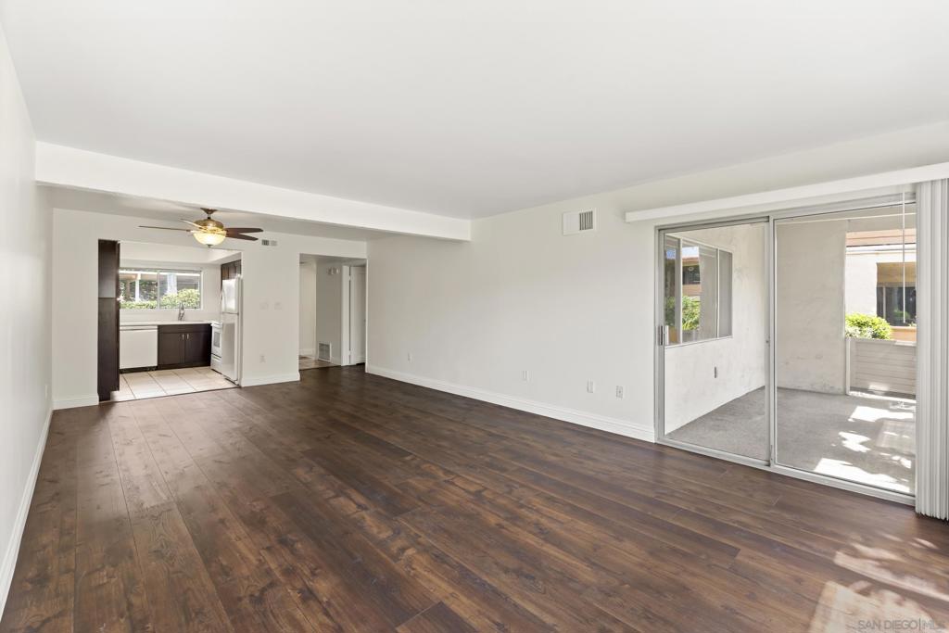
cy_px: 316
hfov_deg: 96.7
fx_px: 422
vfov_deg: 73.8
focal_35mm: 16
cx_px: 474
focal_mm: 16
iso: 500
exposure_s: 1/10
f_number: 8
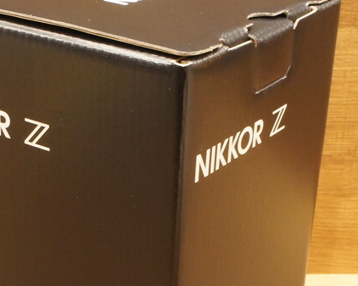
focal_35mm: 80
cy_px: 213
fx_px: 847
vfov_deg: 19.0
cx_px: 112
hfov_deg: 23.7
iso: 1600
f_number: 13
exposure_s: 1/15
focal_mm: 20
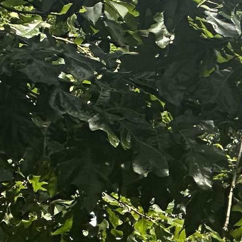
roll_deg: -1.0
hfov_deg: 4.3
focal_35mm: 408
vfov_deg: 4.3
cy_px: -142
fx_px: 3227
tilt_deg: +0.2
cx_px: 435
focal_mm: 9
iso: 32
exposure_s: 1/475
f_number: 2.8
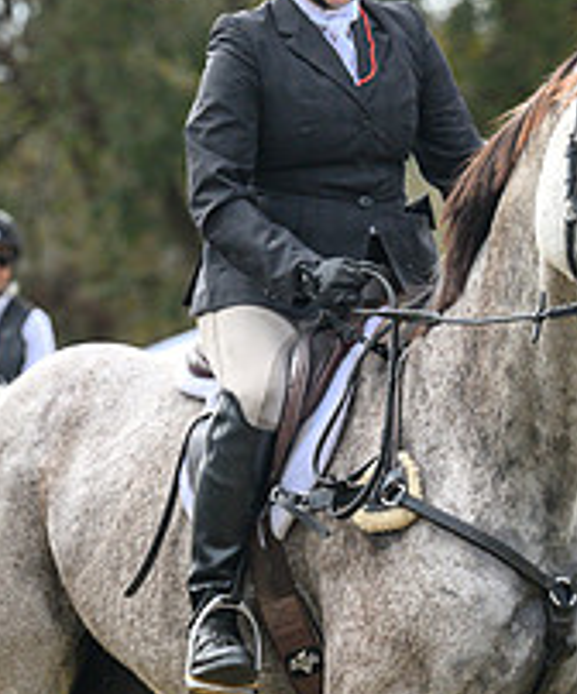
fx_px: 5923
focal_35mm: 284
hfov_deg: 5.6
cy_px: 309
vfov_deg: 6.7
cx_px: 102
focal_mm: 92
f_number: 3.5
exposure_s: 1/1000
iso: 640
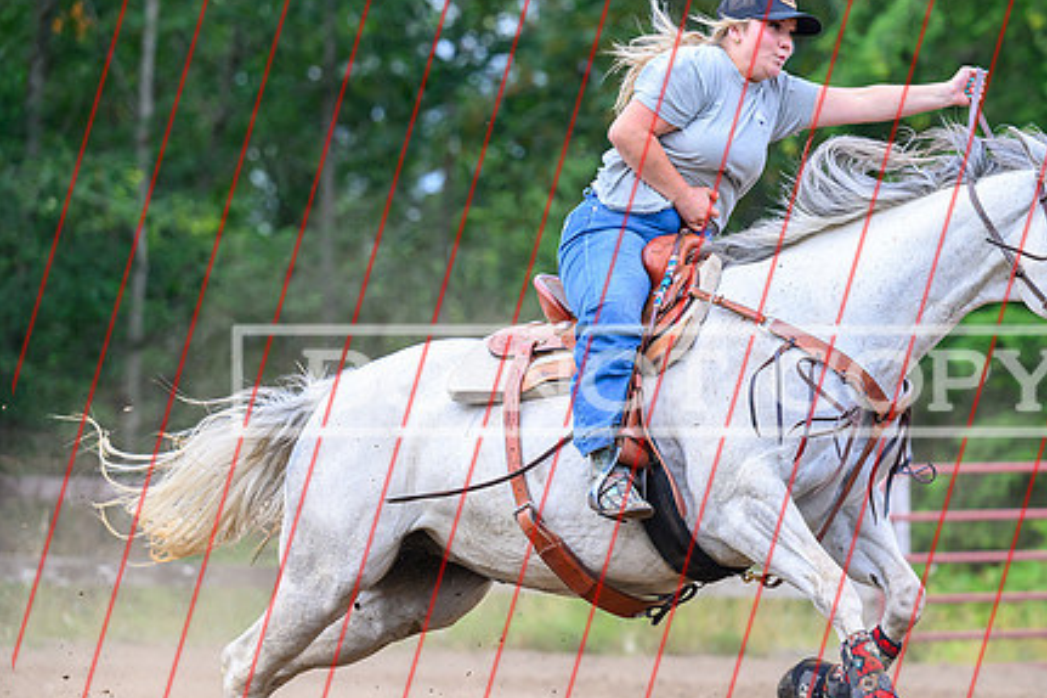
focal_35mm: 213
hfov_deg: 9.7
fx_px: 6192
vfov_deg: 6.4
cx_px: 652
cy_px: 378
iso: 1800
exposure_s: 1/1600
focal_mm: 140
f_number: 3.5
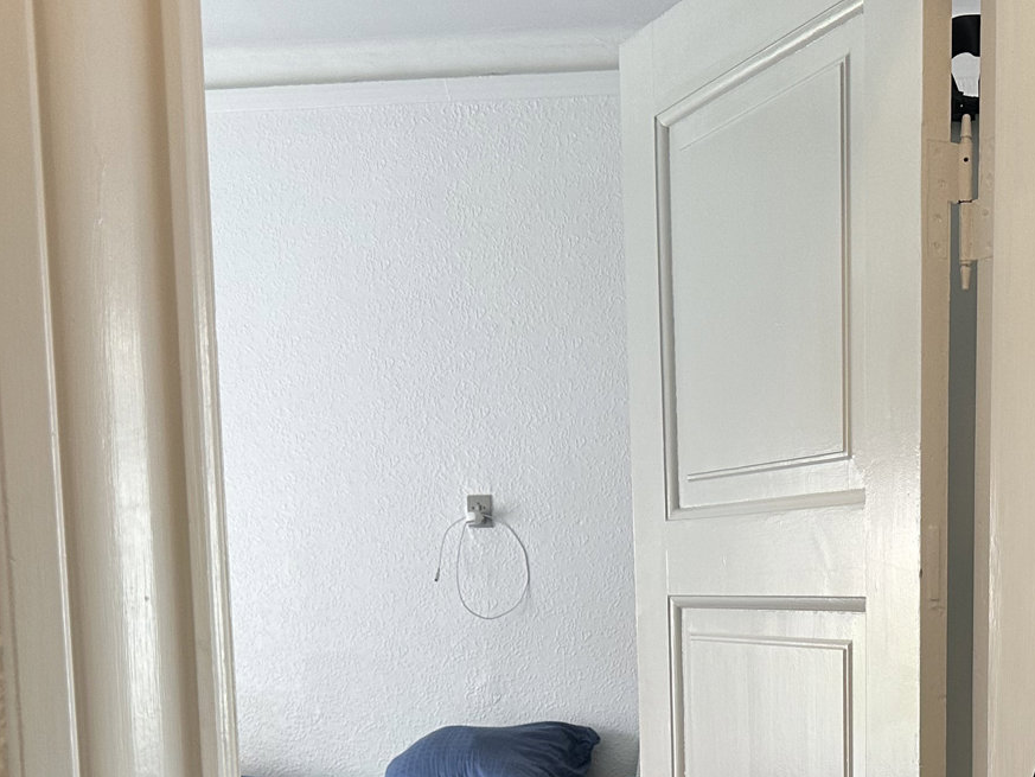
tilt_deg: -7.7
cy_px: 814
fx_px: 1645
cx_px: 843
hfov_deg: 33.8
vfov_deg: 25.0
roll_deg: +0.4
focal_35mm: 55
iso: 160
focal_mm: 6.86
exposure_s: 1/100
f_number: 1.78
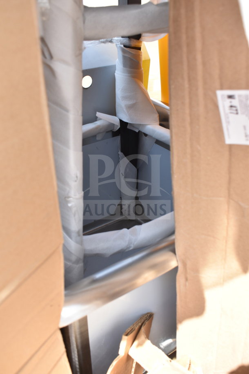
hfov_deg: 36.9
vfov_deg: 53.1
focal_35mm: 36
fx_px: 373
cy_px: 187
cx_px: 124
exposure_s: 1/125
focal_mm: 24
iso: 200
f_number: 5.6
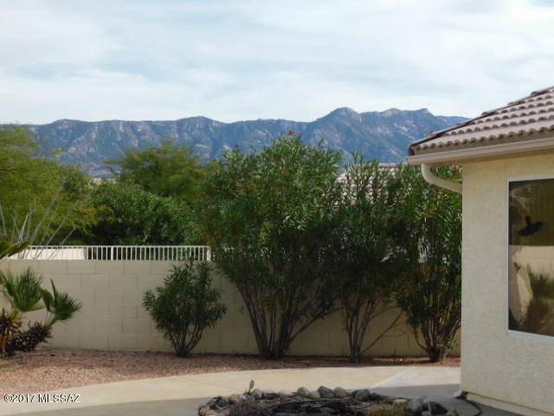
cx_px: 277
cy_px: 208
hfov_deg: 32.7
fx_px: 944
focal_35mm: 59
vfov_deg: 24.8
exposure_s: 1/800
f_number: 4
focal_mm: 10.4
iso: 125
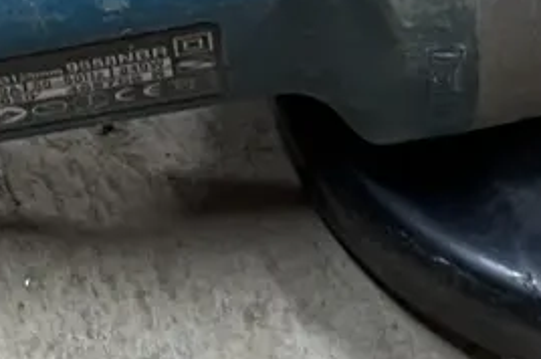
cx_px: -430
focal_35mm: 194
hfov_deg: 10.0
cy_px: 89
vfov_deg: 7.1
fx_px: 2912
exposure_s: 1/50
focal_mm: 5.1
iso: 200
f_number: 1.6
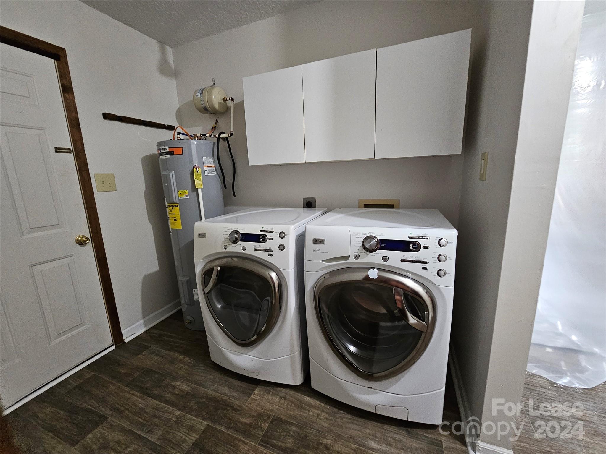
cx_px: 303
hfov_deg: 106.2
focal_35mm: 13
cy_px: 227
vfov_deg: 89.9
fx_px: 228
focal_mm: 2.2
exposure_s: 1/24
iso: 800
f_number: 2.2
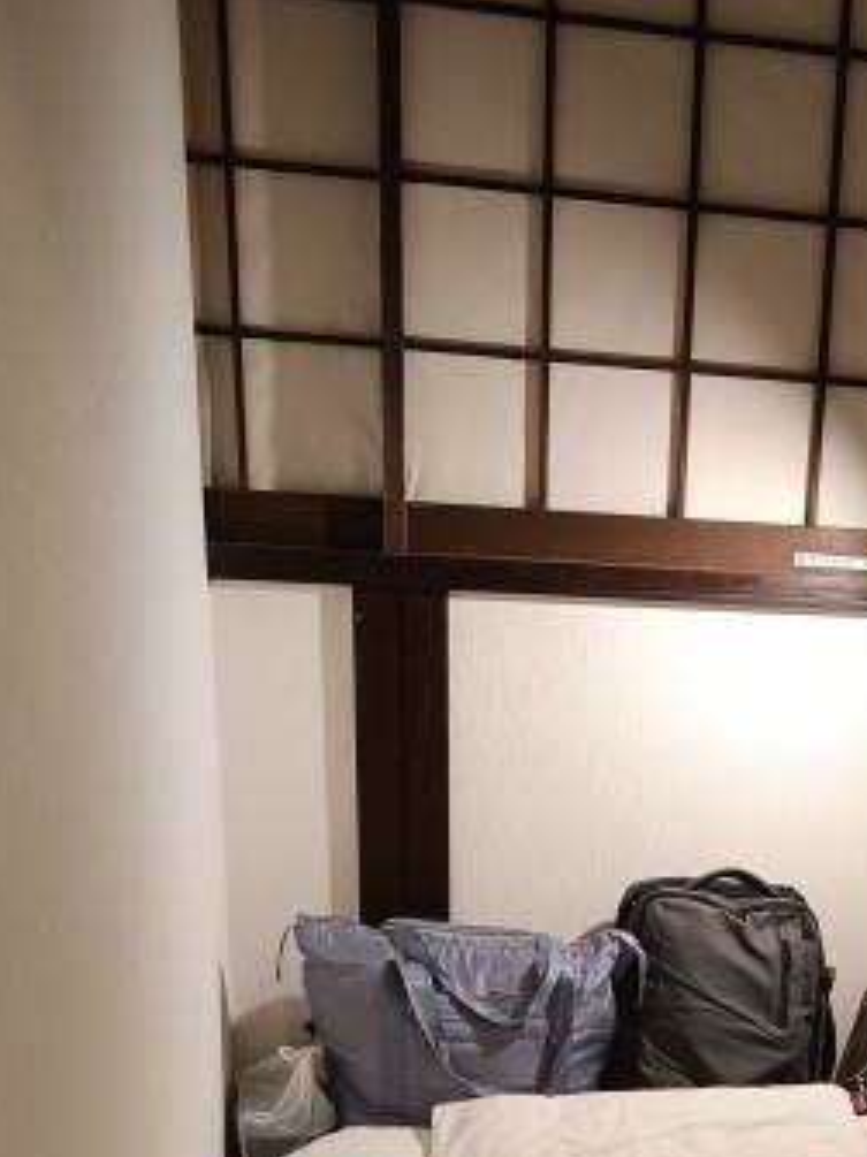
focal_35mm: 55
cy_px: 1098
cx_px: 808
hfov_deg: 25.6
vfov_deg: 32.7
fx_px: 1838
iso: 1192
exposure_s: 1/50
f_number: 1.65
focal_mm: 6.14
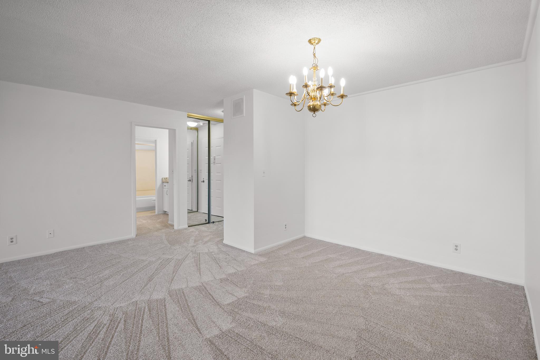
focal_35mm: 16
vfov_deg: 73.8
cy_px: 180
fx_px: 240
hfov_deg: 96.7
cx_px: 270
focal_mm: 16
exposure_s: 1/8
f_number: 8
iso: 320
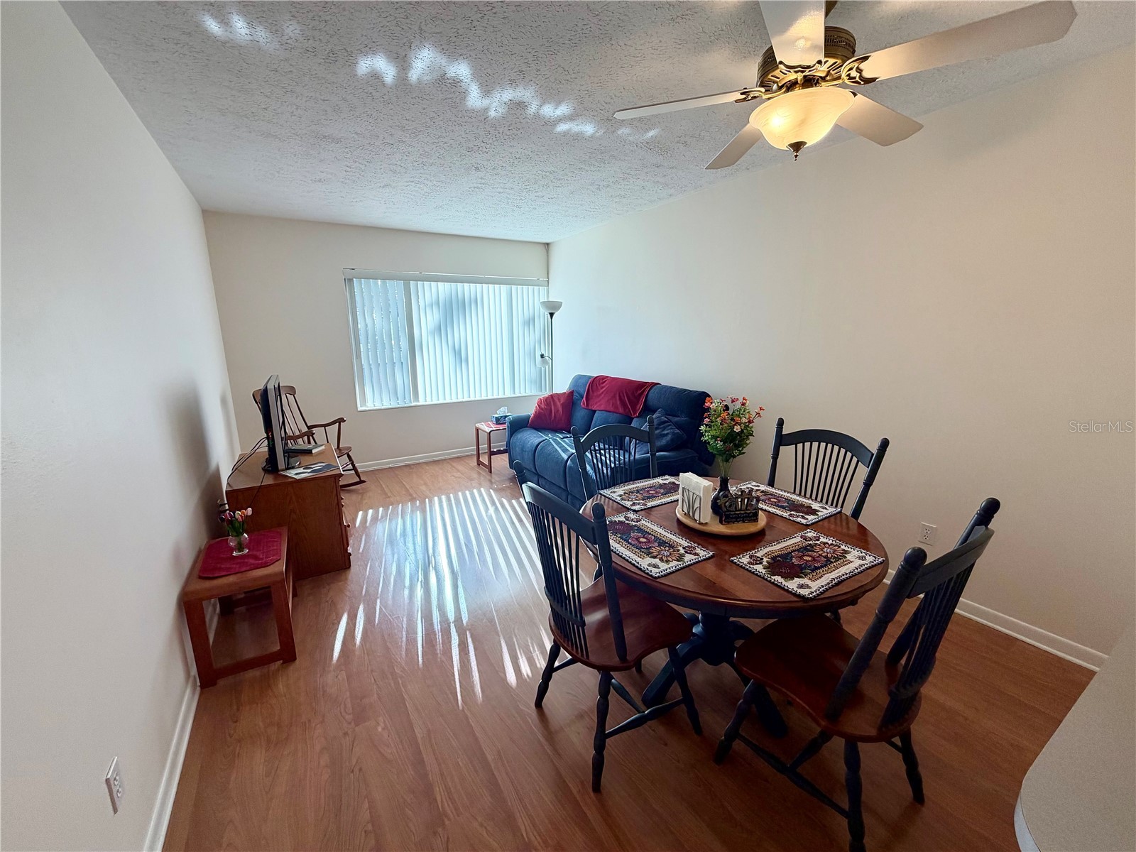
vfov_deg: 85.7
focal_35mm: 14
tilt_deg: -11.1
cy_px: 426
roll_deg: +1.1
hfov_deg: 102.1
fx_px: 459
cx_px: 568
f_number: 2.2
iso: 100
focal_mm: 2.22
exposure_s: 1/120
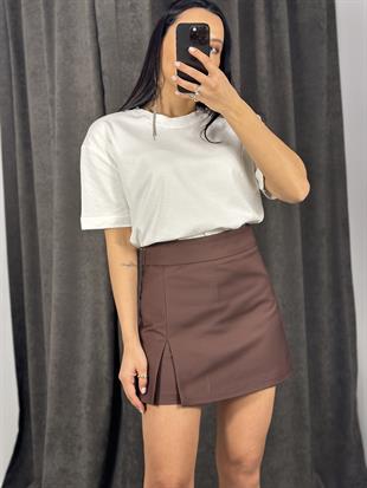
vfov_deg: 39.6
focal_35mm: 48
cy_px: 244
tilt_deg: -29.8
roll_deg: +6.0
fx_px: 678
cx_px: 184
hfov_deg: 30.3
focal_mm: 6.86
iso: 100
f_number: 1.78
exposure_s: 1/100
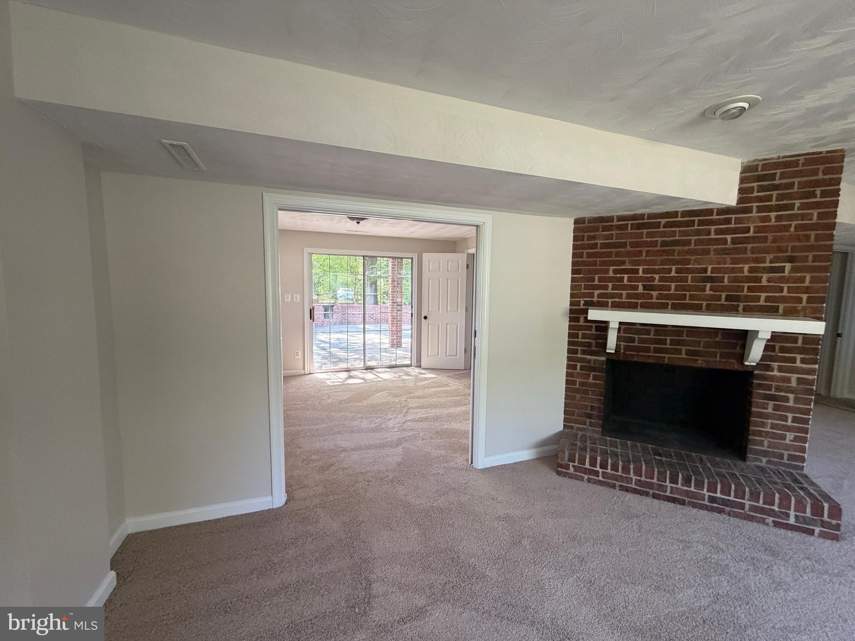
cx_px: 428
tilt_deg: -3.9
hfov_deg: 102.1
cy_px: 320
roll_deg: -0.3
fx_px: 346
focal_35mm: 14
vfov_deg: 85.7
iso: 320
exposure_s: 1/118
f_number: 2.2
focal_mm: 2.22
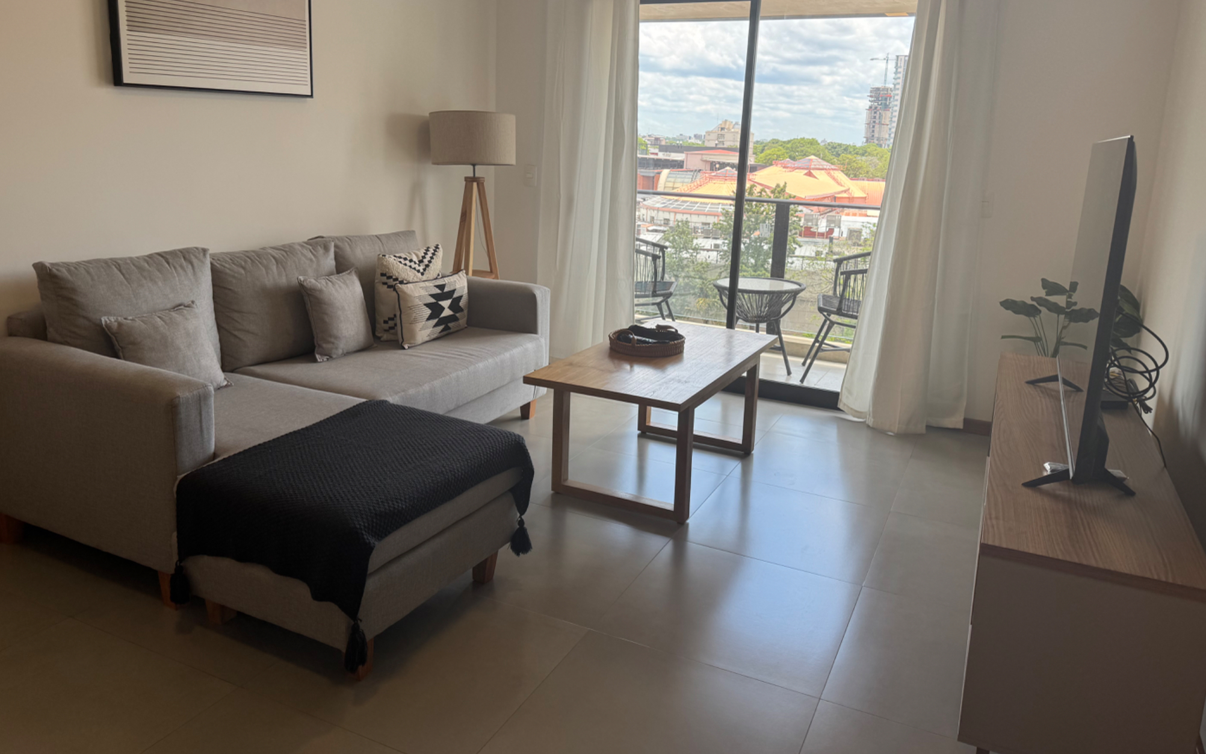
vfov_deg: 47.3
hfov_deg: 70.4
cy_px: 306
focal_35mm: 26
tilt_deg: -11.4
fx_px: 854
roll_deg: -2.9
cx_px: 609
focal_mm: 6.76
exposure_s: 1/518
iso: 80
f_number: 1.78
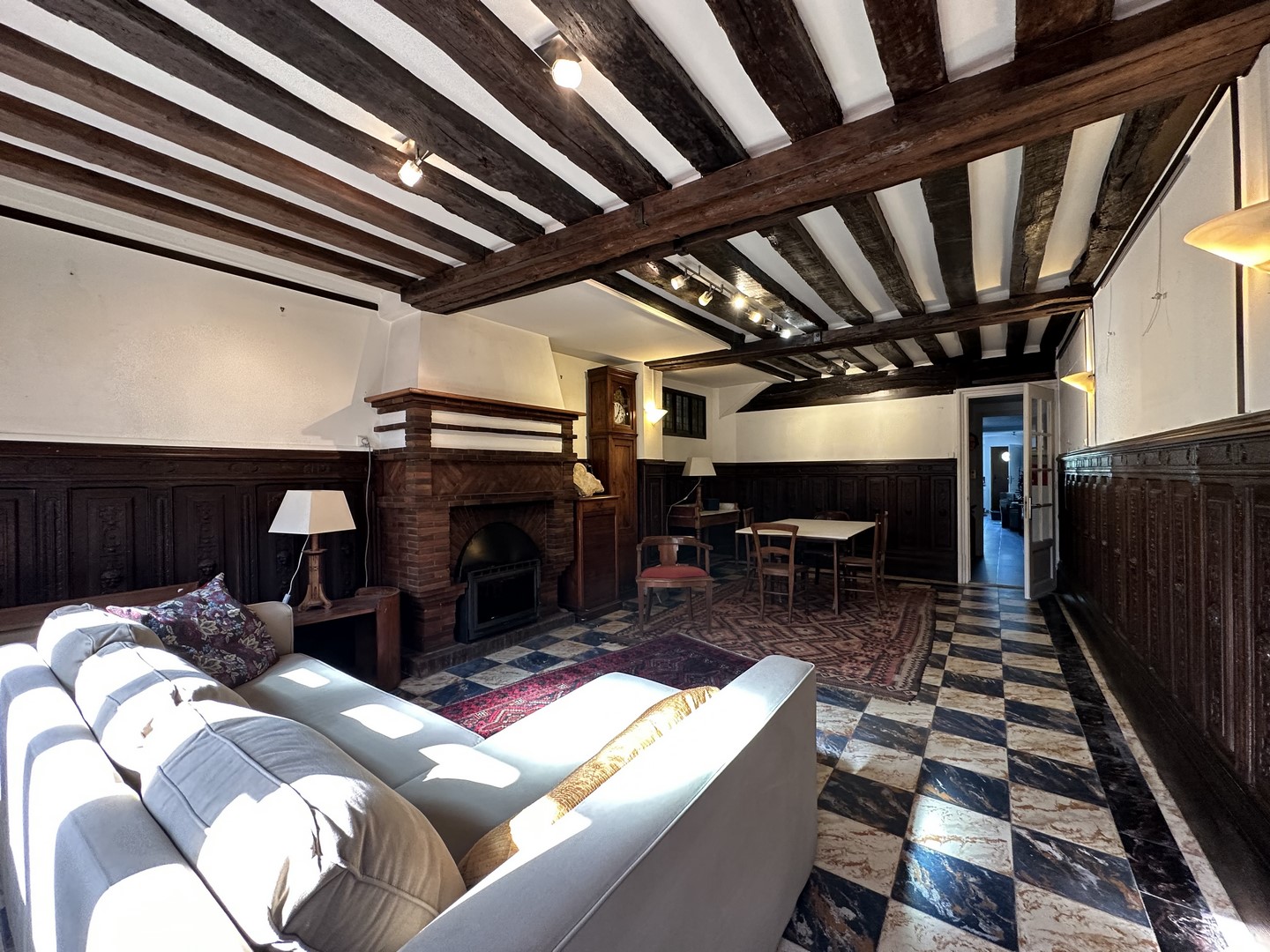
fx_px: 514
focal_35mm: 14
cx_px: 635
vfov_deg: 85.7
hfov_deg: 102.1
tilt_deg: +0.1
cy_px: 476
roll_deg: +0.4
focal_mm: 2.22
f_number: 2.2
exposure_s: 1/50
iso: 200
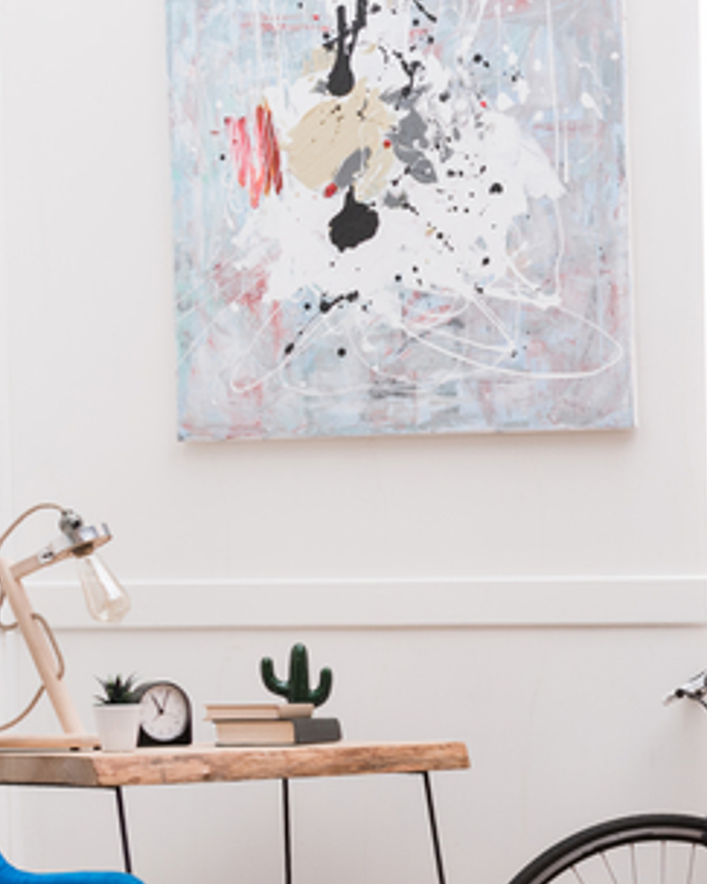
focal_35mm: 111
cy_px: 781
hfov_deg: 13.3
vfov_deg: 17.1
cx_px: 953
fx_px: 2905
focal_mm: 36
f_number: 3.5
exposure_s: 1/200
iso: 250
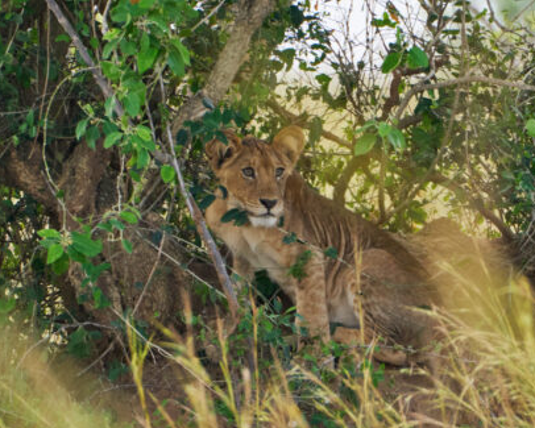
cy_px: 200
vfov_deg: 1.4
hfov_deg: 1.7
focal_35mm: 1109
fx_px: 17564
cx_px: 306
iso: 3200
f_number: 18
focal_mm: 800
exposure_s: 1/320
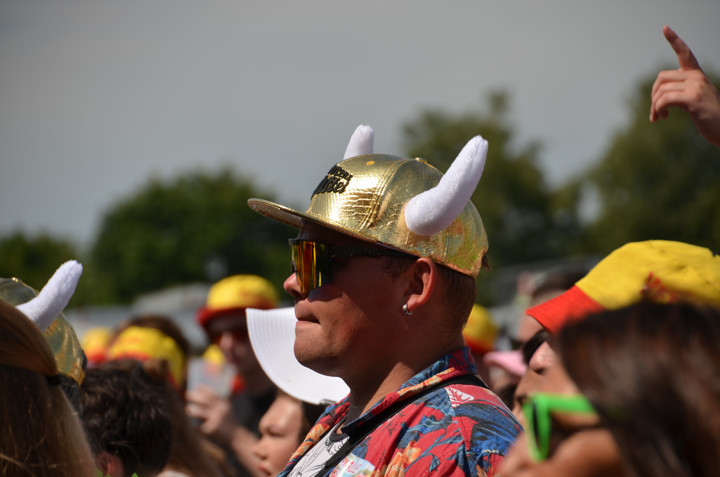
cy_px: 238
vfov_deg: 5.4
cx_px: 360
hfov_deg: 8.1
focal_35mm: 255
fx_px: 5089
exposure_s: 1/800
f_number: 6.3
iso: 100
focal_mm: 170
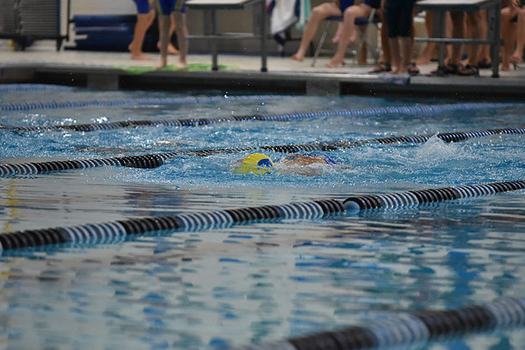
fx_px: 2917
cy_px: 175
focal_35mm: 200
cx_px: 262
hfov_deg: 10.3
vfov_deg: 6.9
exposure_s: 1/500
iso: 10000
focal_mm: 200
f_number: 5
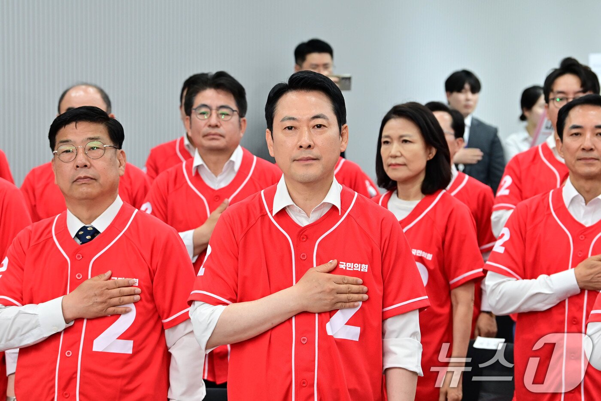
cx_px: 300
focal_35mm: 110
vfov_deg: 12.4
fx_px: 1836
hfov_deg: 18.6
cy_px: 200
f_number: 7.1
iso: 2500
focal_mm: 110
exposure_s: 1/250
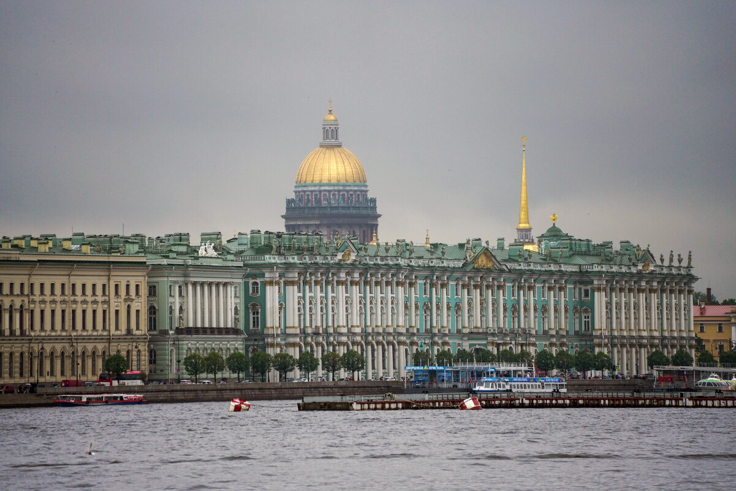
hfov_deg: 7.2
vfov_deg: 4.8
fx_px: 5827
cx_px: 368
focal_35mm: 285
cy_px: 246
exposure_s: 1/800
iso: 500
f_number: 7.1
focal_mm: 285
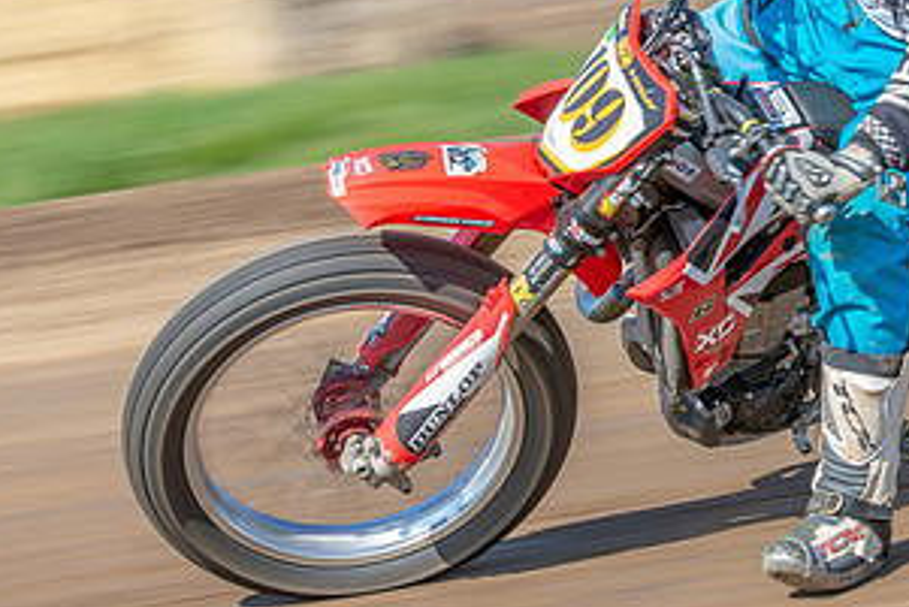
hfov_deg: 8.6
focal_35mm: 238
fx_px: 6012
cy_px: 117
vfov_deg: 5.8
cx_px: 880
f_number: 8
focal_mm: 70
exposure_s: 1/125
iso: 200
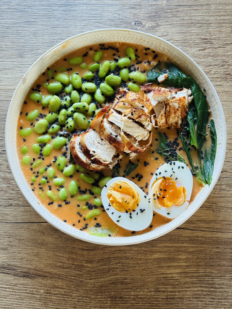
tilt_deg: -78.3
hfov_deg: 30.3
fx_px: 429
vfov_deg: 39.7
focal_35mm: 48
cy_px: 154
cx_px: 116
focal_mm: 6.76
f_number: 1.78
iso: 250
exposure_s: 1/50
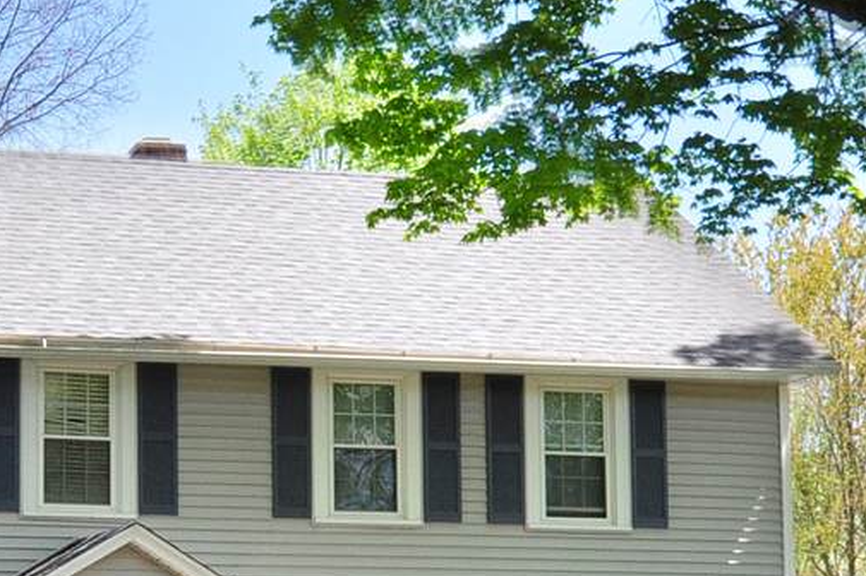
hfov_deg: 26.4
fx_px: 1827
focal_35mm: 76
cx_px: 238
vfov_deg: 17.4
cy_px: 614
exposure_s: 1/250
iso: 640
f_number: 8
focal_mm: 20
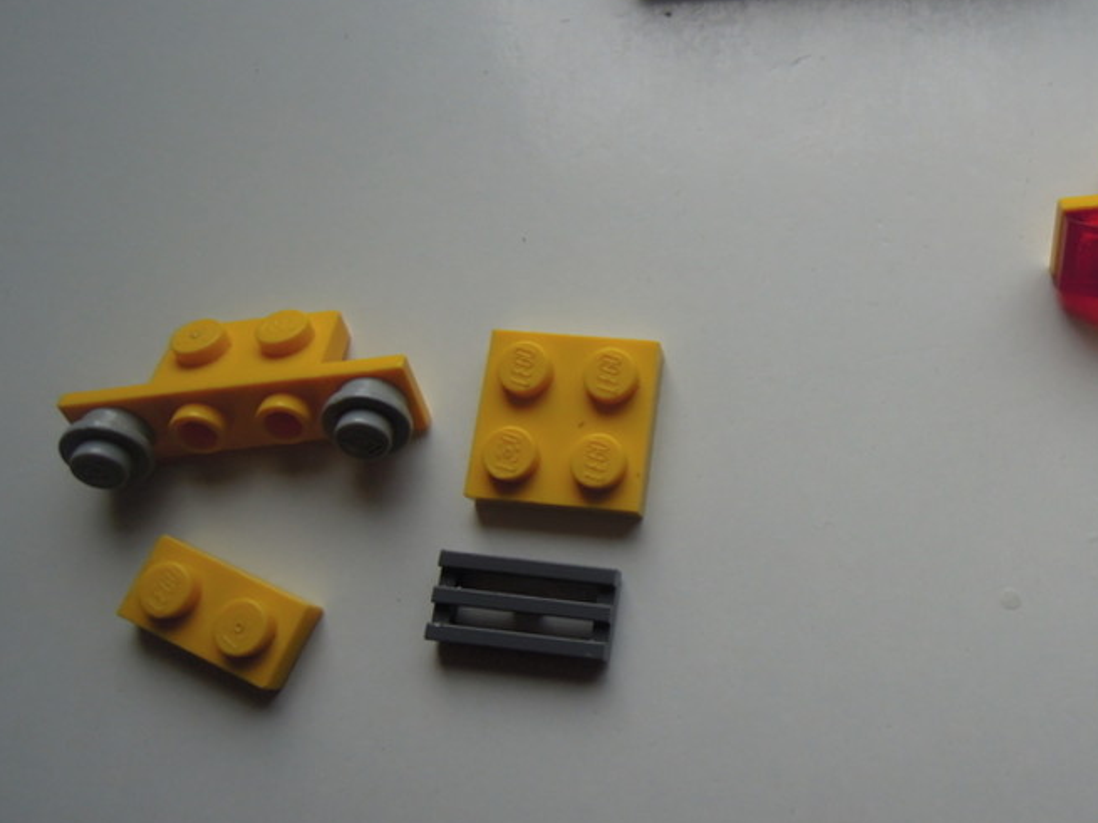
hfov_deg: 54.1
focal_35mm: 33
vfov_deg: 42.9
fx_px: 1047
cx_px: 748
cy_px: 380
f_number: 2.2
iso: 160
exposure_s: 1/1600
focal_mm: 4.3
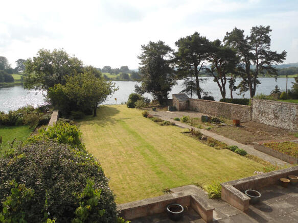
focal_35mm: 26
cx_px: 149
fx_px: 224
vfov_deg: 53.0
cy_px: 112
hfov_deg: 67.3
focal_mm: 4.7
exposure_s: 1/160
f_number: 8
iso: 80
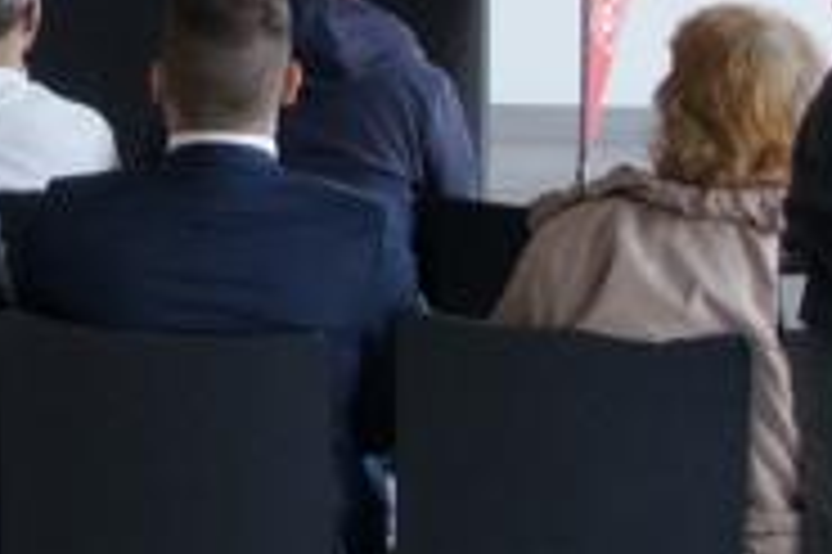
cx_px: -488
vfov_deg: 8.3
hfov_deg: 12.1
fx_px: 3718
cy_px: -311
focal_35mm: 161
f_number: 4
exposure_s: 1/160
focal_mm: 22
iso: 800
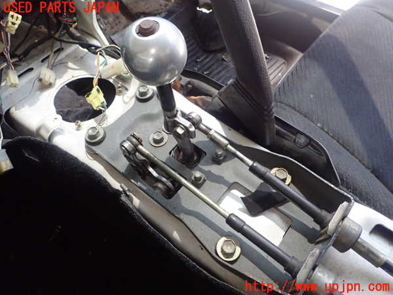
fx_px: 284
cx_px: 196
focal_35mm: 25
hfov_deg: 69.4
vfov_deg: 54.9
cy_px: 148
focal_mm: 4.5
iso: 640
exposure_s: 1/30
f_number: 8
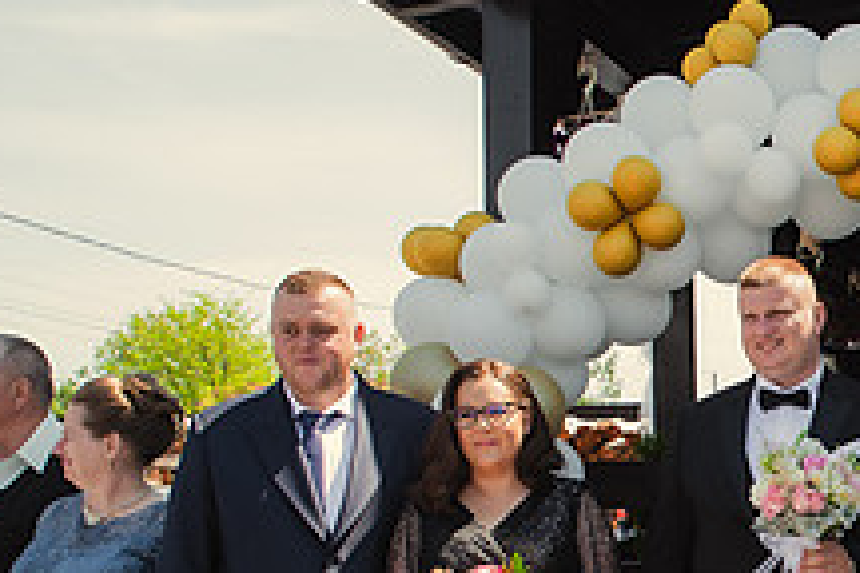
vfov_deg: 19.5
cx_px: 1064
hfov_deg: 26.1
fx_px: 1624
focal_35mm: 68
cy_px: 556
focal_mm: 24
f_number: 7.1
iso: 200
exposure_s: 1/200
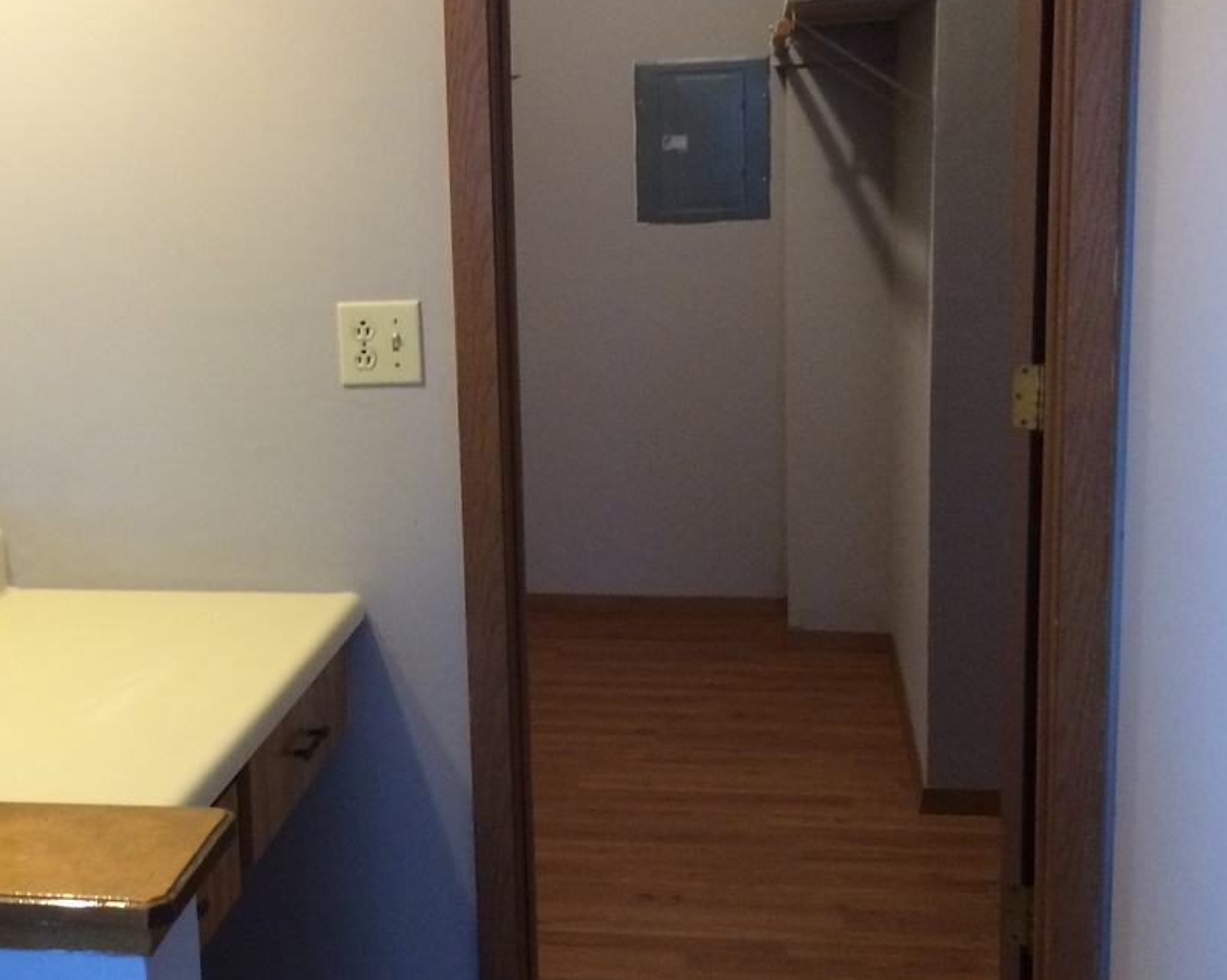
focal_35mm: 53
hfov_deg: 35.1
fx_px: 1924
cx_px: 430
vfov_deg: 28.6
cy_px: 519
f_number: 2.2
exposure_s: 1/30
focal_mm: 4.12
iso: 200
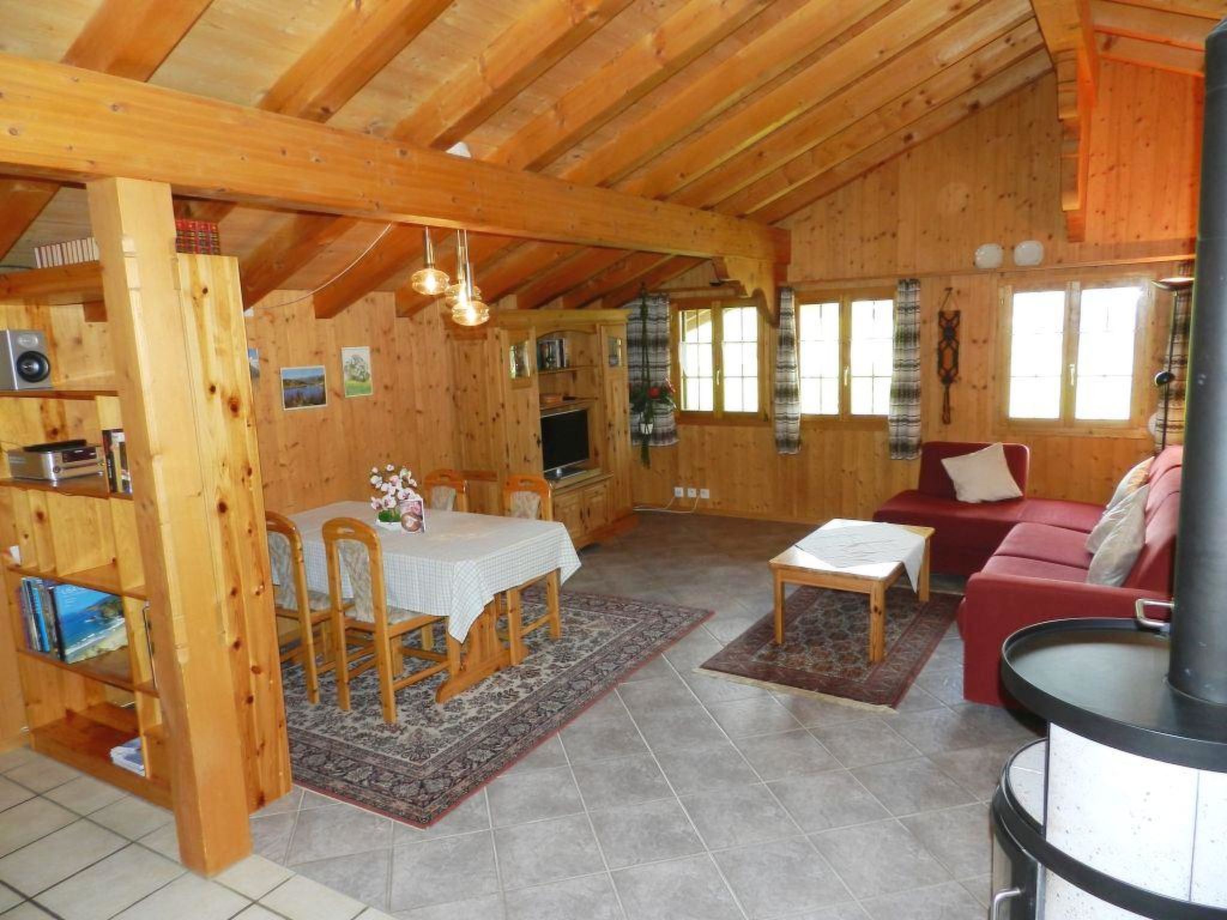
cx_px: 614
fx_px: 815
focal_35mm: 23
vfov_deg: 58.9
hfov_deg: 73.9
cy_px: 460
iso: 200
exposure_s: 1/30
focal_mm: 4
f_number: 3.4
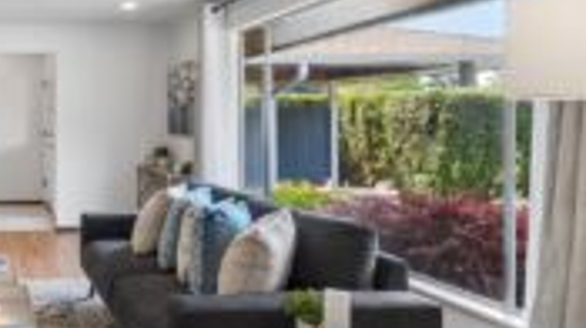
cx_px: -20
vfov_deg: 32.6
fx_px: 559
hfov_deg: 45.3
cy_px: 126
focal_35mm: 36
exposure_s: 1/4
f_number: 9
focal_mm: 10
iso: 250
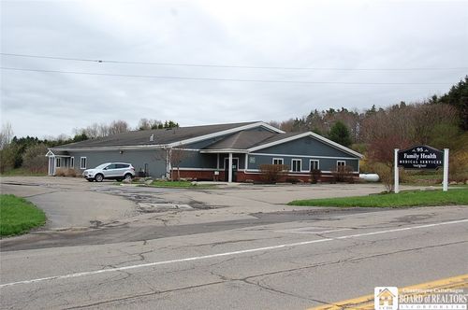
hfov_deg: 46.5
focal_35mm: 42
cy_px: 155
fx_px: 545
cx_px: 234
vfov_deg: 31.8
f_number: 8
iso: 200
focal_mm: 28
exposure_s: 1/250
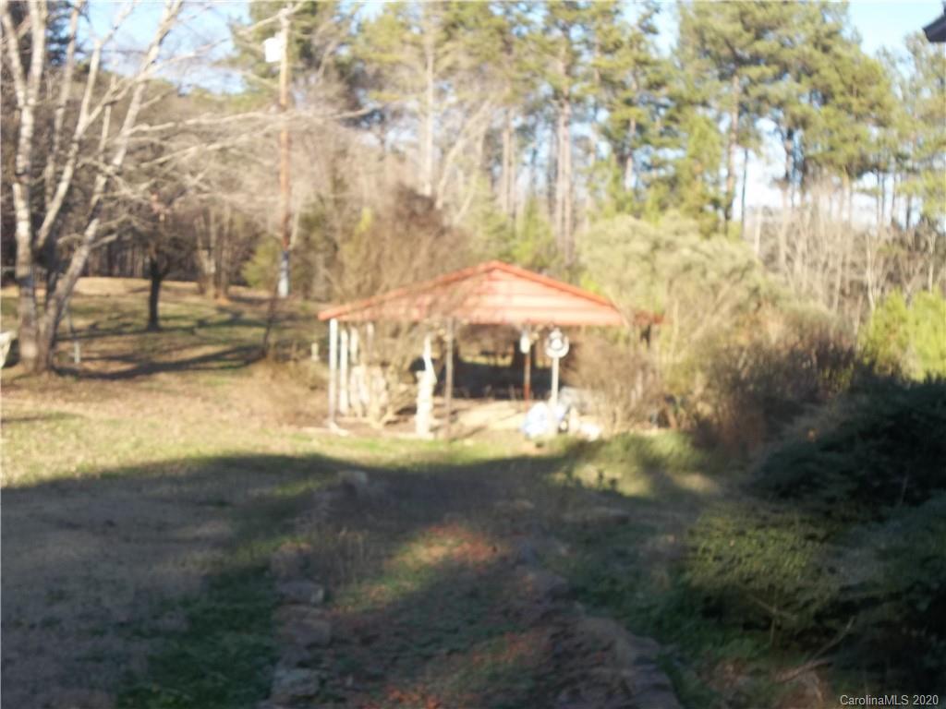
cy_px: 354
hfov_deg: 36.8
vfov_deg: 28.0
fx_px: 1421
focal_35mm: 52
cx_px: 473
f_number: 5
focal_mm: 9.3
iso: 80
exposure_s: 1/160
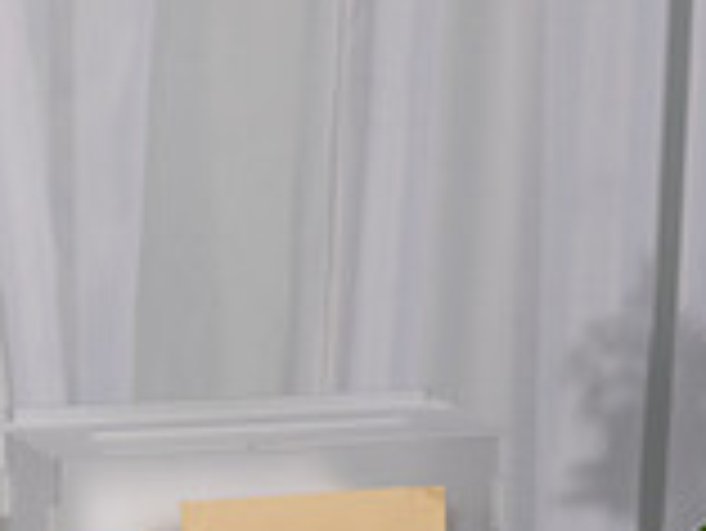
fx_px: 5062
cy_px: 853
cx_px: -31
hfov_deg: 7.9
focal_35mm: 248
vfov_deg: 5.9
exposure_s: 1/160
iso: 800
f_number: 5.6
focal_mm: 70
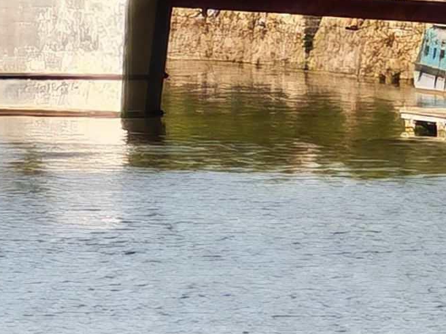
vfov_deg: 1.7
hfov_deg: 2.2
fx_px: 11467
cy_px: 94
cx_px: 416
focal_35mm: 890
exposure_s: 1/600
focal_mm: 8.67
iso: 50
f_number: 2.4
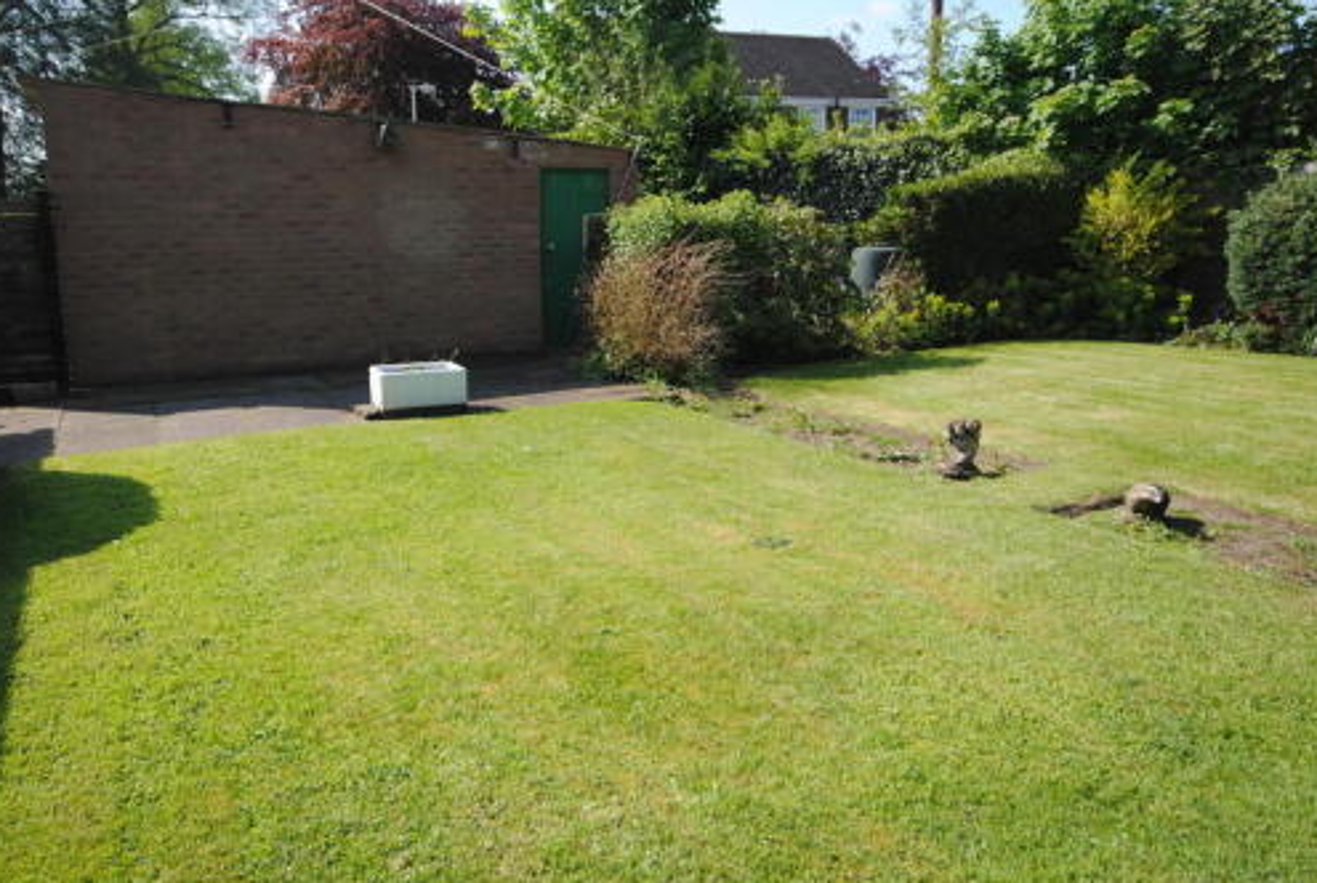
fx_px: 940
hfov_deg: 69.8
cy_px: 387
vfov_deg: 50.2
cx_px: 595
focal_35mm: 26
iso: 100
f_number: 6.3
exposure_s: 1/160
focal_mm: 13
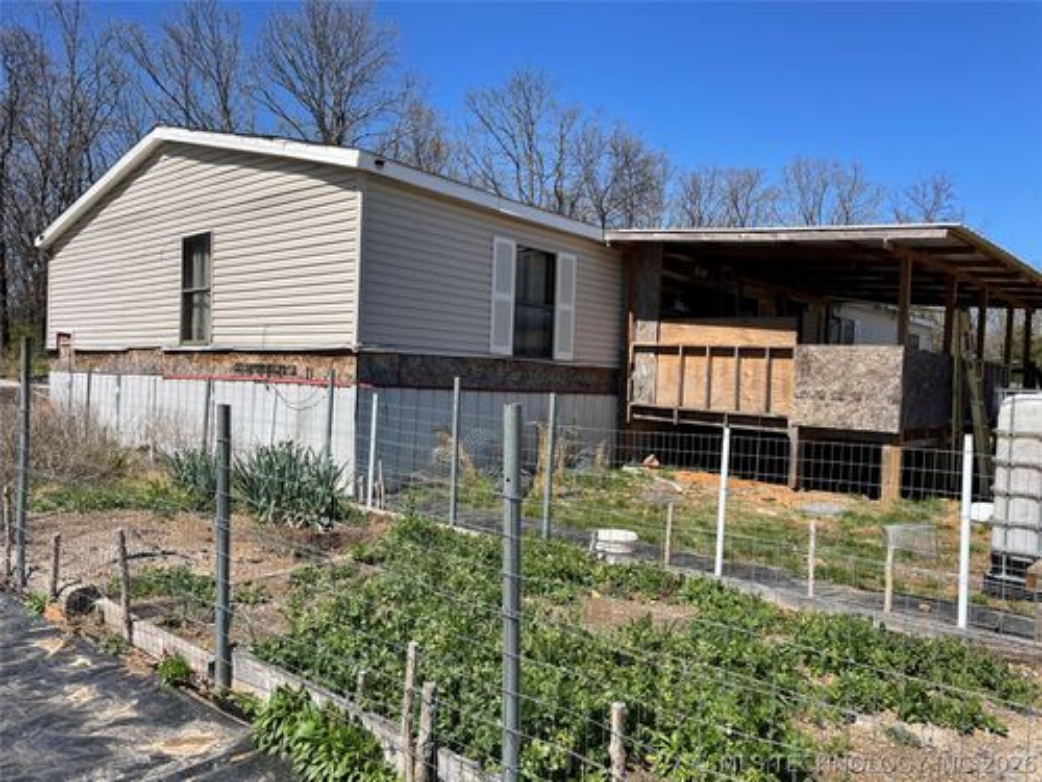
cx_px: 521
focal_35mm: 26
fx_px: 783
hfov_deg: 67.3
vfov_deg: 53.1
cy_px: 391
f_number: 1.6
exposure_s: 1/3300
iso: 32
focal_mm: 4.2
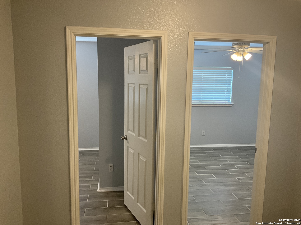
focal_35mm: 29
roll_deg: -1.9
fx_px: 252
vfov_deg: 48.2
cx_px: 150
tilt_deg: -6.7
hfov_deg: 61.7
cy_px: 112
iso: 64
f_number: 1.8
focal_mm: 3
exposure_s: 1/60
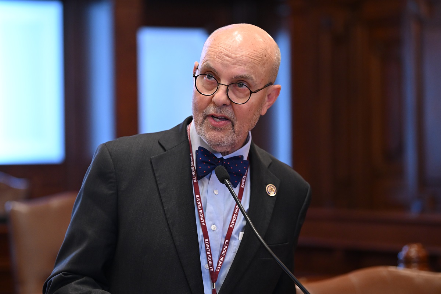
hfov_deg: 16.8
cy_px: 147
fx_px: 1494
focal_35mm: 122
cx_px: 220
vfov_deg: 11.2
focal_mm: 122
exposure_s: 1/200
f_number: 3.2
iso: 3200
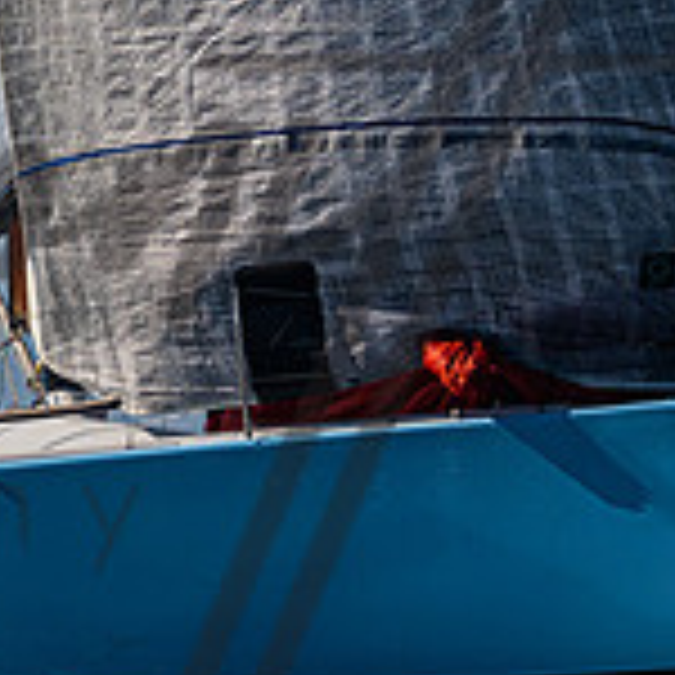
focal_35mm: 414
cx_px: -90
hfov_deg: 4.2
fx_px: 9133
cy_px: 176
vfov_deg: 4.2
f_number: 6.3
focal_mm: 110
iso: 320
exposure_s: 1/5000
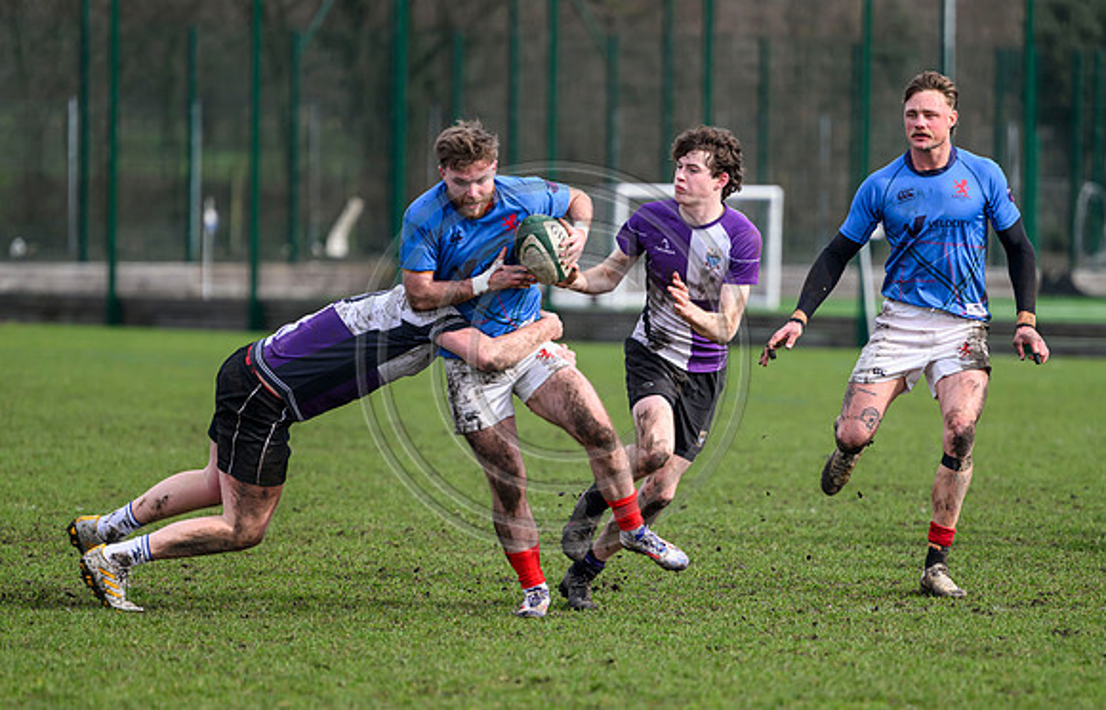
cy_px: 428
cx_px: 570
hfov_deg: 6.7
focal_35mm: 310
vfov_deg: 4.3
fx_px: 9420
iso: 1000
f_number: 4
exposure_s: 1/2500
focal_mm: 260
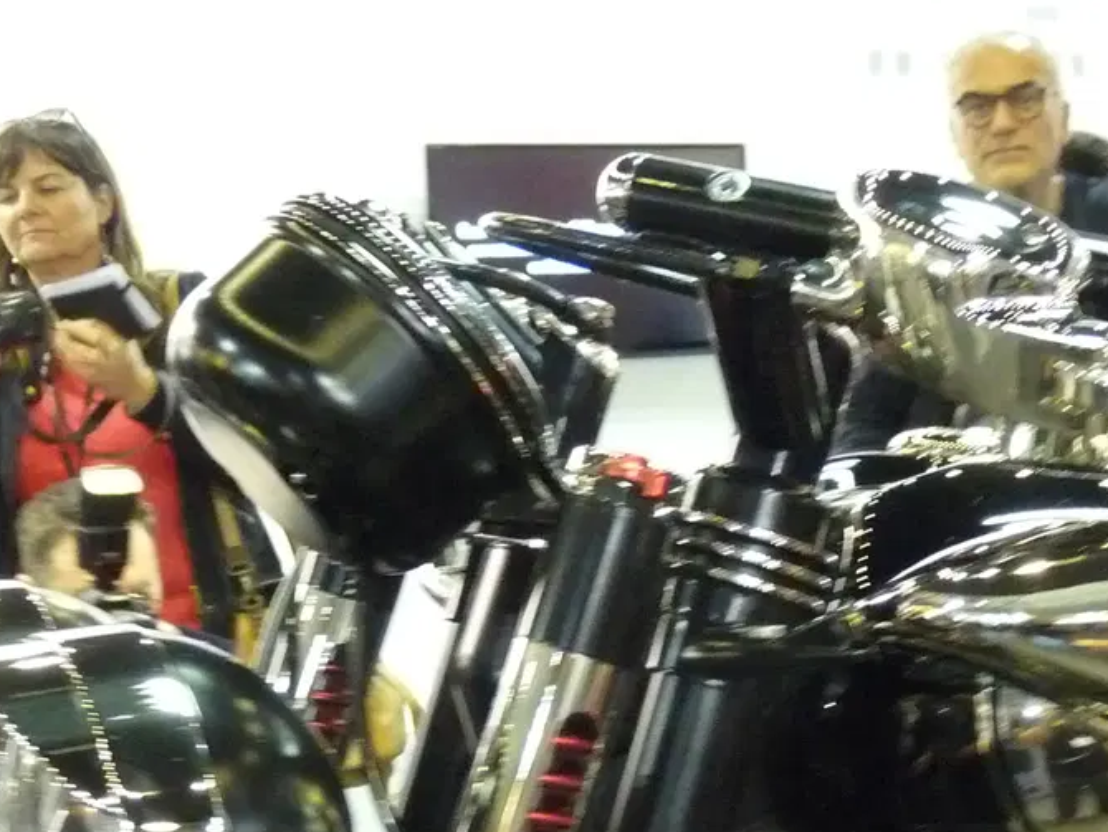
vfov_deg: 19.0
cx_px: 795
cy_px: 635
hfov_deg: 25.1
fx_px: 2466
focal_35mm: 77
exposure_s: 1/20
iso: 800
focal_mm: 5.4
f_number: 3
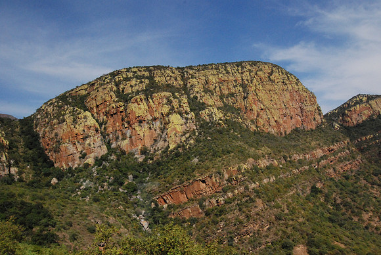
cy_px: 128
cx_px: 190
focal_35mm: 33
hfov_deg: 57.2
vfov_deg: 40.1
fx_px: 350
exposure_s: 1/800
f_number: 14
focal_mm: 22
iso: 1600
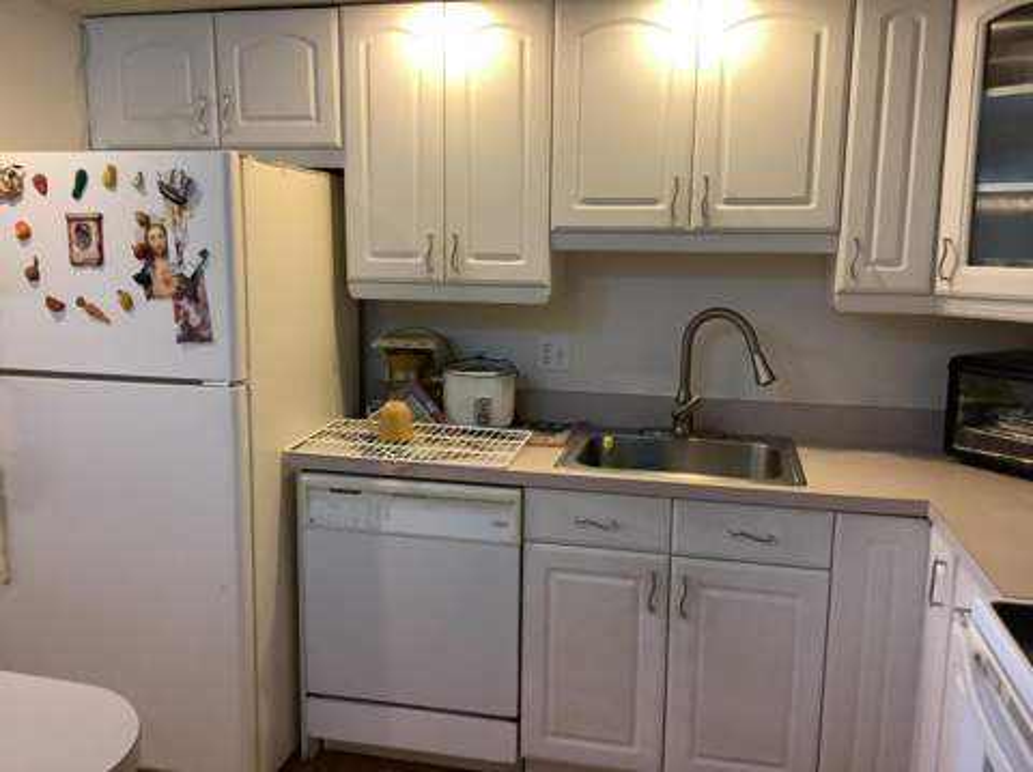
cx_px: 516
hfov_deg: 58.4
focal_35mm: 31
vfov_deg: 45.4
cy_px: 386
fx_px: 924
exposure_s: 1/60
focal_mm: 3.3
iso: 320
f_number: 2.4
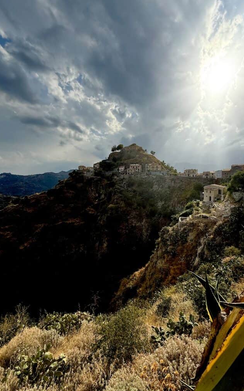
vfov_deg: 101.5
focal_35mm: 15
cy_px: 195
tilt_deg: -5.3
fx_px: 160
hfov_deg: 74.2
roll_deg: +0.9
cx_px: 142
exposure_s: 1/1961
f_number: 2.2
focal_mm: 2.22
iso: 50
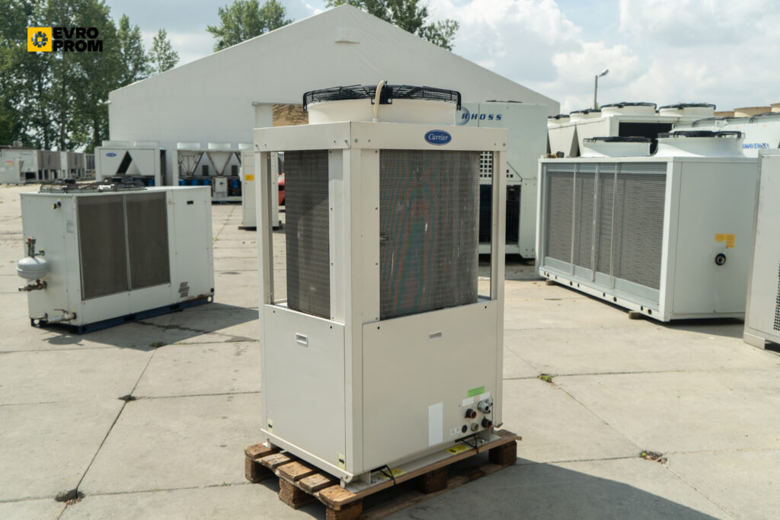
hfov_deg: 58.7
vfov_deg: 41.1
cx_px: 390
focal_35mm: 32
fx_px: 693
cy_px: 260
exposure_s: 1/400
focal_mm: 32
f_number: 5.6
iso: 125
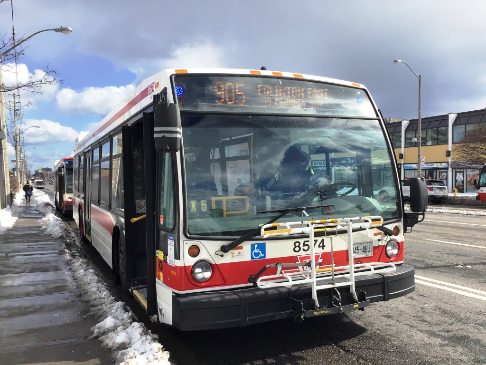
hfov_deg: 58.4
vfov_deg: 45.4
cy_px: 182
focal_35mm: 31
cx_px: 243
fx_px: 435
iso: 25
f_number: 2.4
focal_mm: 3.3
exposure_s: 1/1217
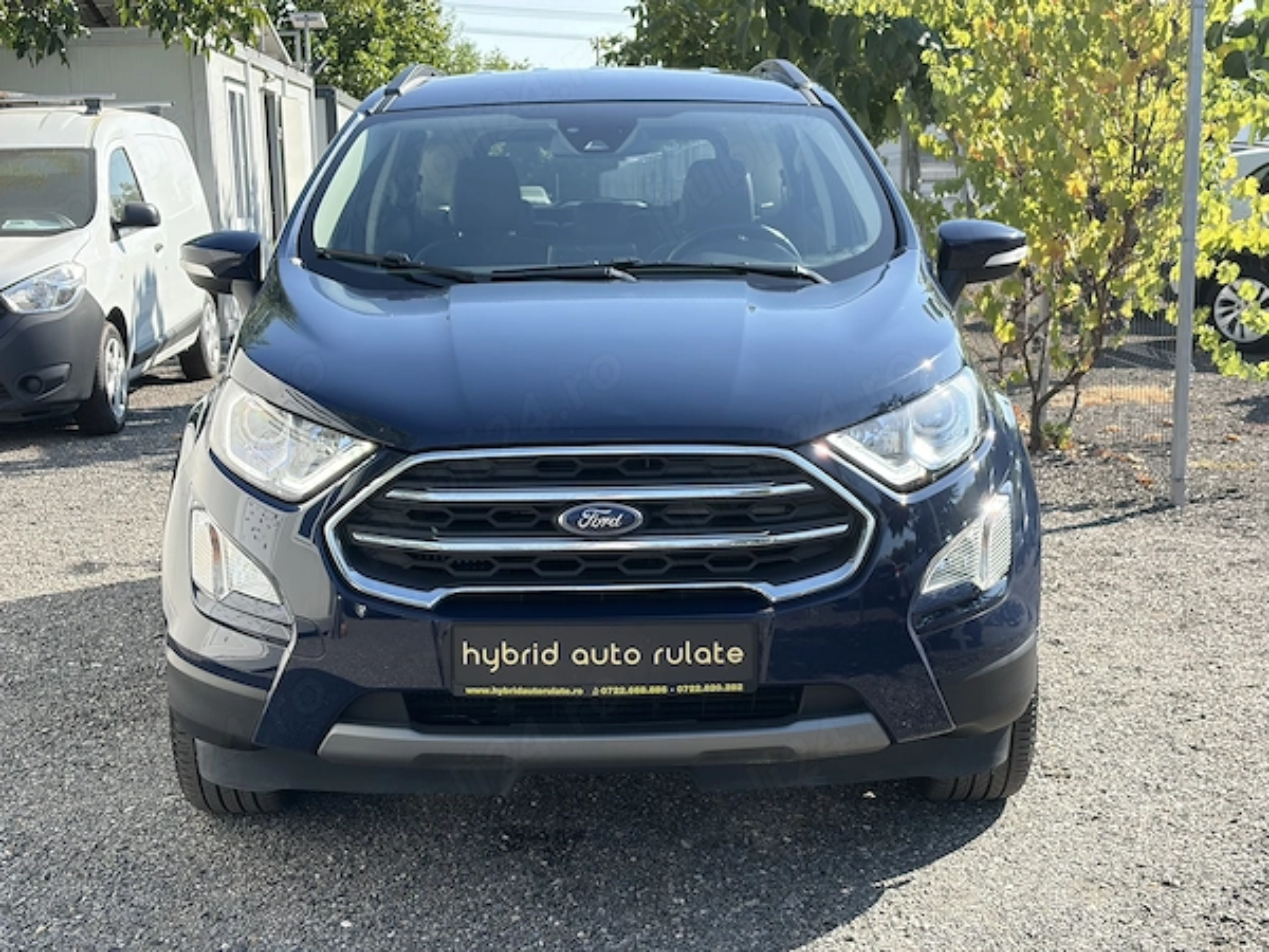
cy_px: 476
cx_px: 634
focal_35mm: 52
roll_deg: +1.7
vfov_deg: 28.0
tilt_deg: -7.7
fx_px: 1906
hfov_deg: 36.8
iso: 50
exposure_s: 1/1453
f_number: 1.6
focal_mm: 5.96
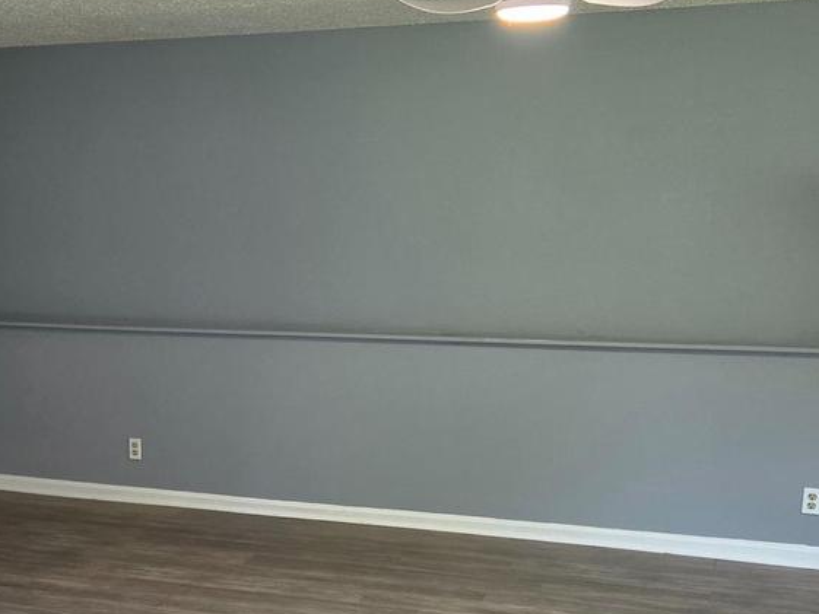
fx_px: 1396
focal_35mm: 59
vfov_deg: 24.6
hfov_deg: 31.8
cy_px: 440
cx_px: 156
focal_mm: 5.4
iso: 200
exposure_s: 1/180
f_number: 1.8
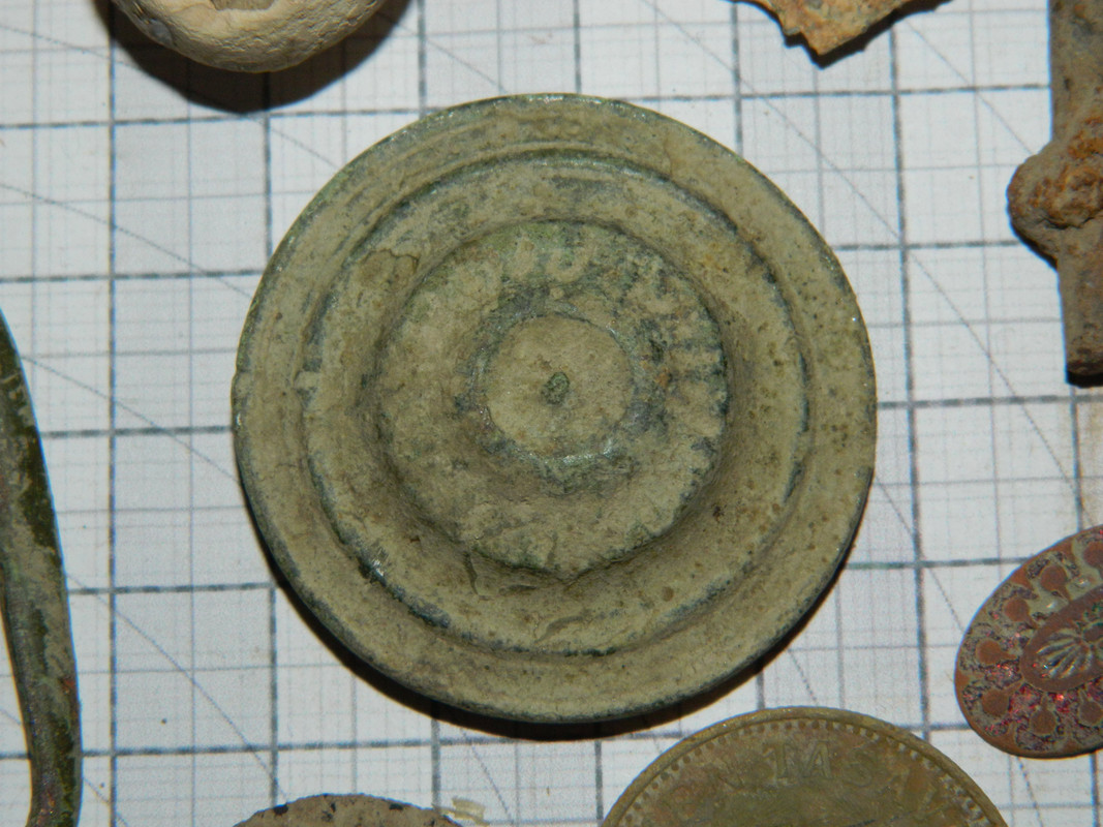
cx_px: 552
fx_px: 2676
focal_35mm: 84
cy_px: 414
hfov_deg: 23.3
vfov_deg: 17.6
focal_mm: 15.1
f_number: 11.9
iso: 200
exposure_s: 1/50
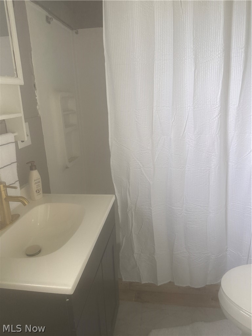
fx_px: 233
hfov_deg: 56.8
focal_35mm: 24
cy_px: 168
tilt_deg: -14.6
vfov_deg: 71.6
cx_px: 126
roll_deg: +2.4
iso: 200
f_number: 1.78
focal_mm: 6.76
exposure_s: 1/81
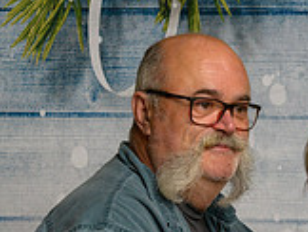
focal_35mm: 189
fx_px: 1684
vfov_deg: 7.8
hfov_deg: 10.3
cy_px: 286
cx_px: 321
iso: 400
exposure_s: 1/125
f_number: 10
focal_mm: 55
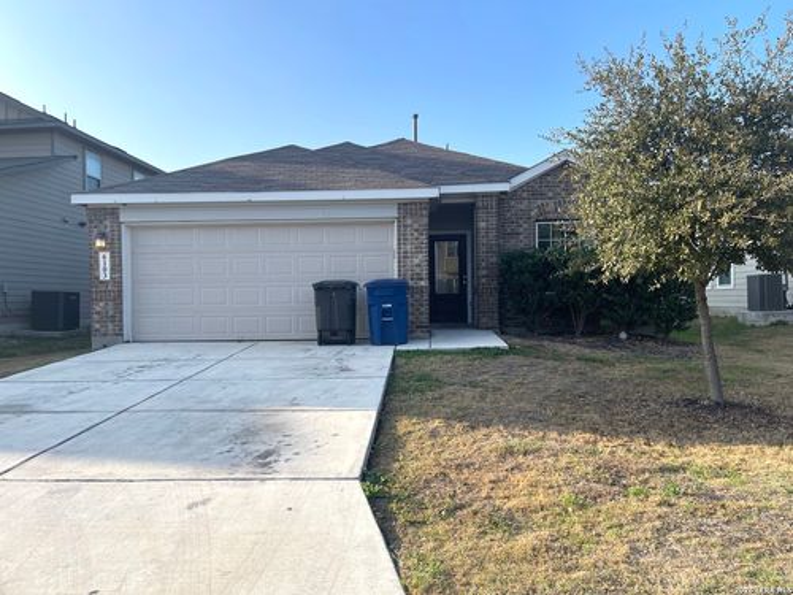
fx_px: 573
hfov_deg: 69.4
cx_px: 396
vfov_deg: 54.9
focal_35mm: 25
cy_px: 298
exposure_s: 1/1493
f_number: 1.6
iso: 32
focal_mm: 5.1
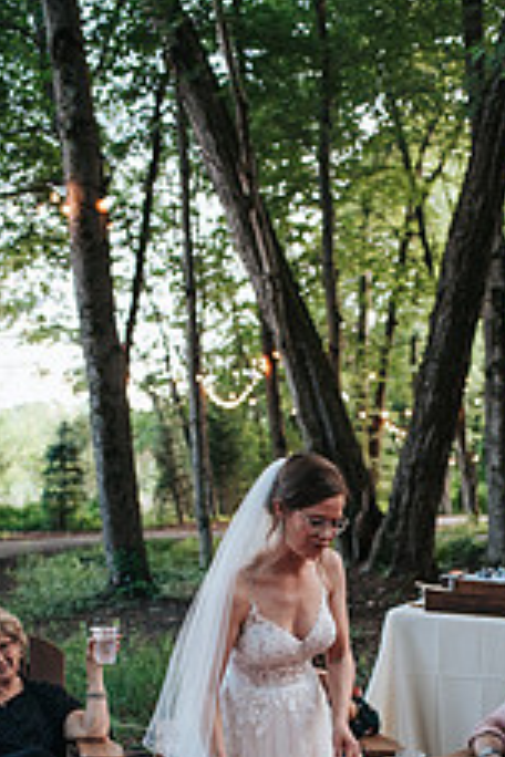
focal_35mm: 69
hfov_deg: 19.6
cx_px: 362
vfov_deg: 28.2
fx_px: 1452
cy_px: 677
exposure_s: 1/400
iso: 1000
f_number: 2.8
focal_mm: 35
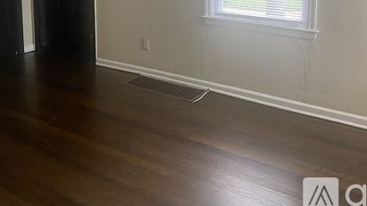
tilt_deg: -8.6
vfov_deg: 24.5
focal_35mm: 46
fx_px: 448
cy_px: -10
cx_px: 150
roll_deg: +0.3
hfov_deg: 44.4
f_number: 1.8
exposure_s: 1/60
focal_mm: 4.25
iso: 125
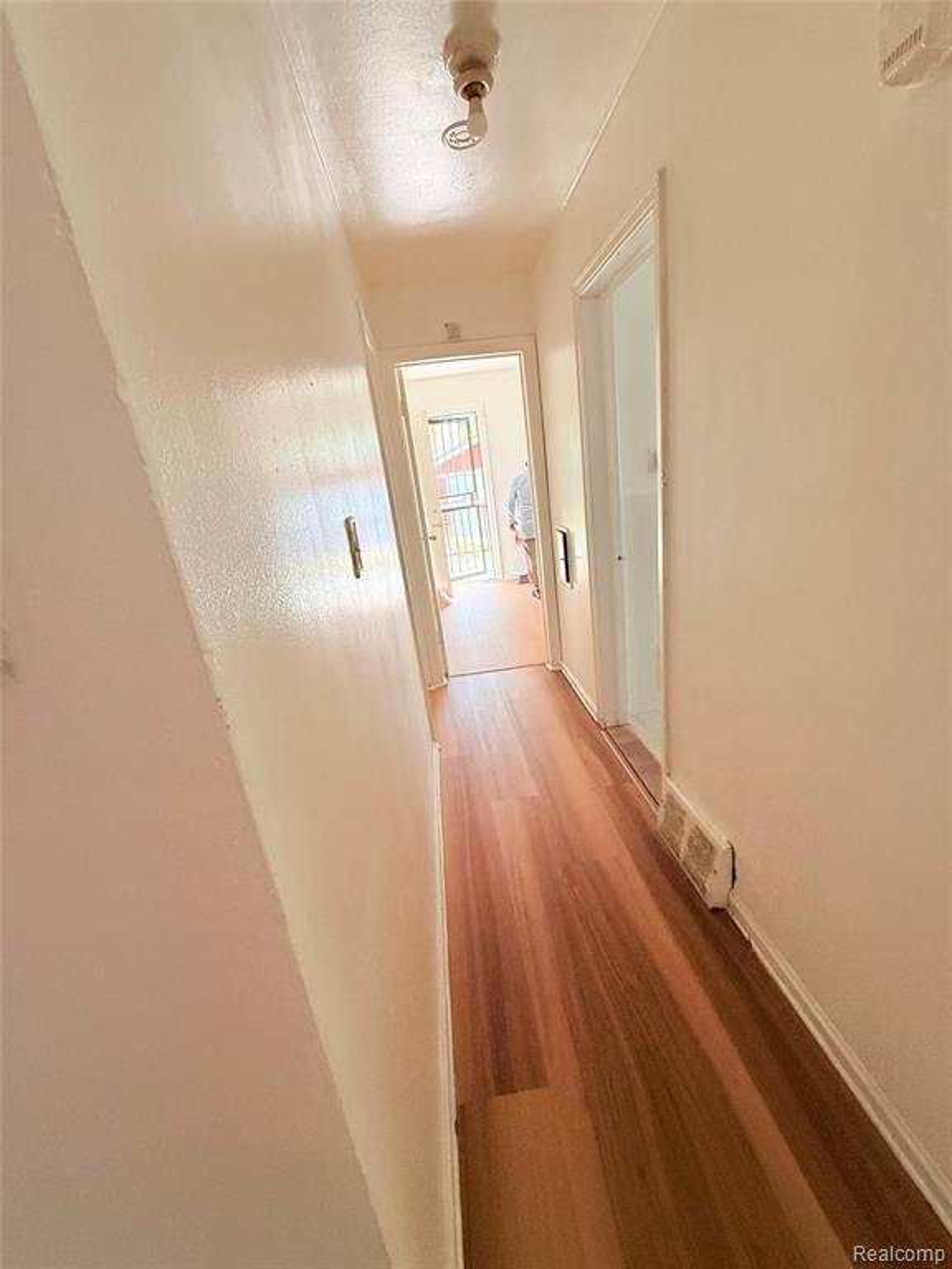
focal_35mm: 14
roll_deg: +7.3
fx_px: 513
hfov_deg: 85.7
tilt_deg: -16.8
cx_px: 476
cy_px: 634
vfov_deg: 102.1
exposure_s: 1/99
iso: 200
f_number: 2.2
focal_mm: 2.22
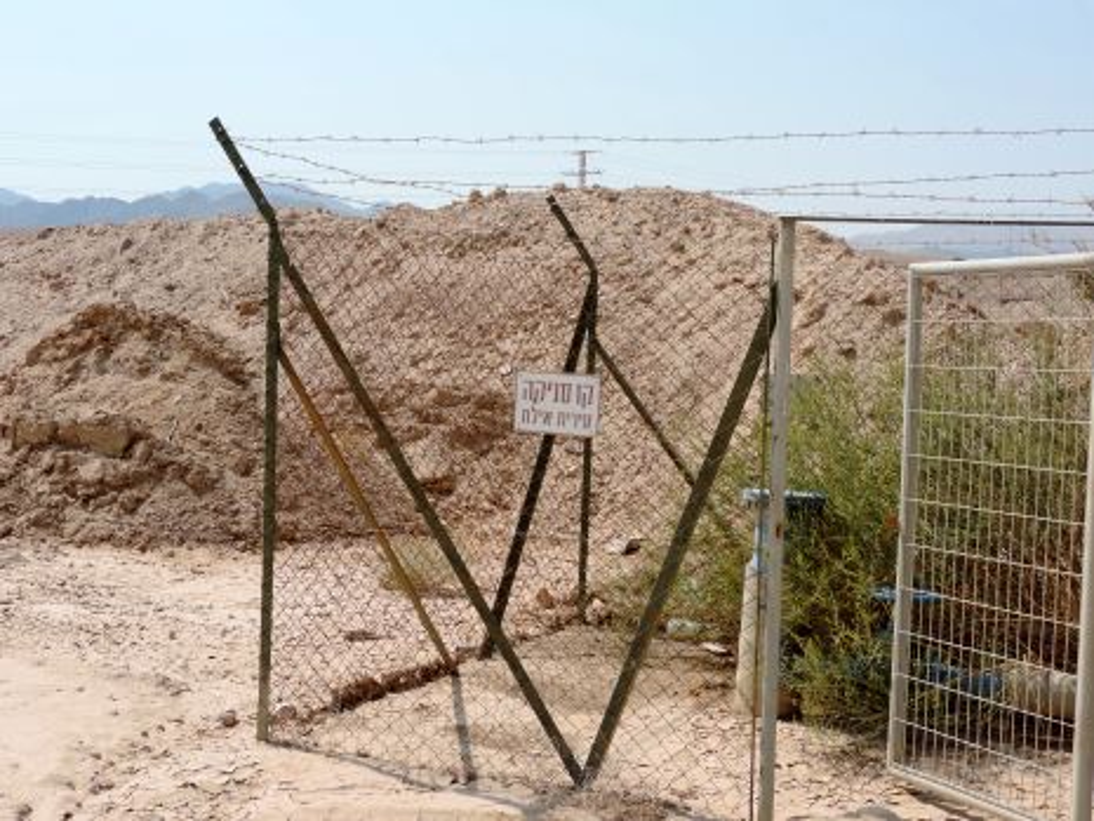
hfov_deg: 38.2
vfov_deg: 29.1
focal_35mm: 50
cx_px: 547
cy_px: 410
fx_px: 1581
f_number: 3.6
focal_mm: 8.9
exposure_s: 1/800
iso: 80
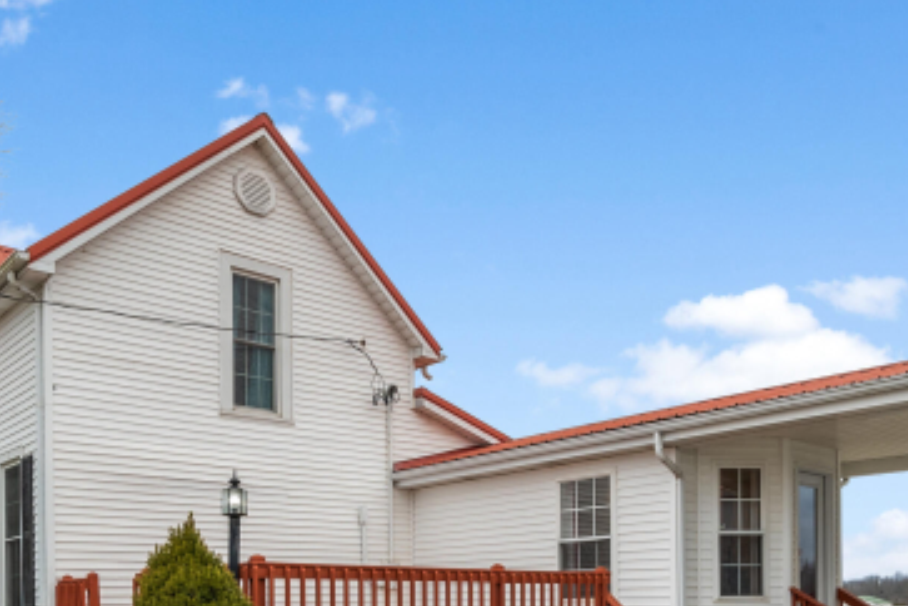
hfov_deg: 57.2
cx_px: 479
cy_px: 606
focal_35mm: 33
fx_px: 832
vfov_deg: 36.0
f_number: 11
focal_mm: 16
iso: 400
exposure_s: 1/80
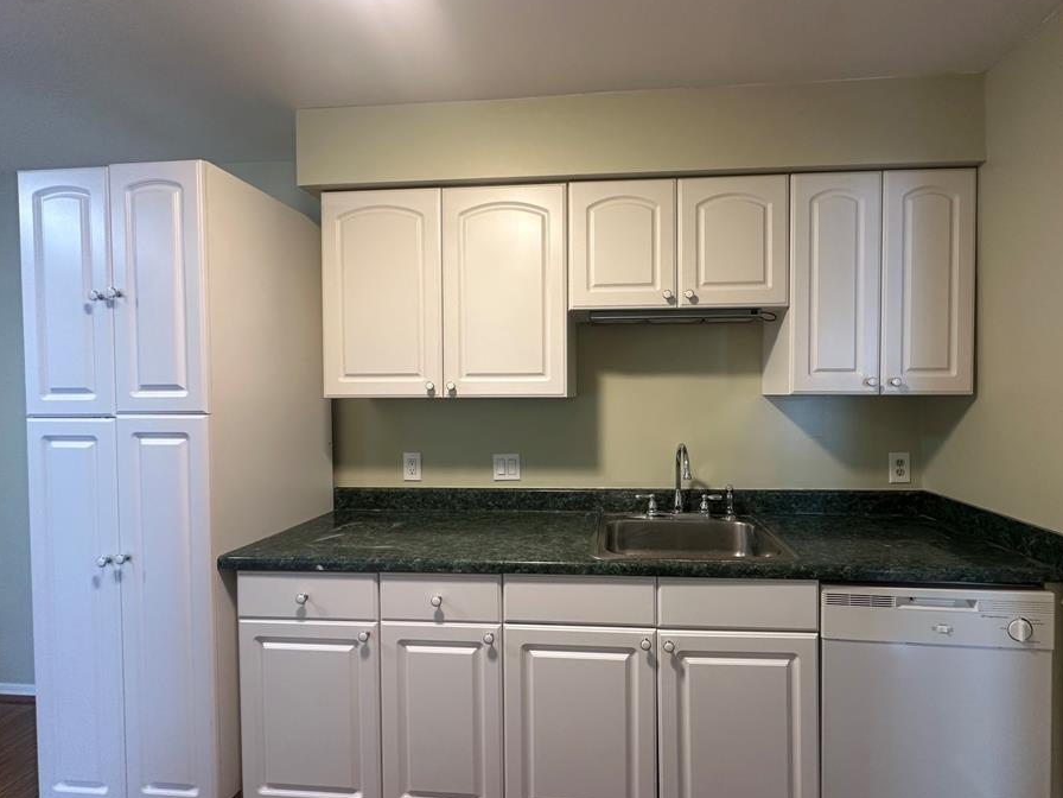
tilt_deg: -1.2
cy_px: 403
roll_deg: +0.7
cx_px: 585
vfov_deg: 78.1
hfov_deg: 94.2
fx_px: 491
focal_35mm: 16
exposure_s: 1/60
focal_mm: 2.22
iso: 160
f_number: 2.2
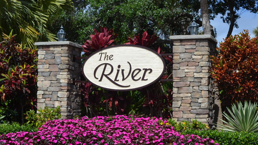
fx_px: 335
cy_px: 82
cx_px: 121
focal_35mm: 49
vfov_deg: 24.4
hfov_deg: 42.1
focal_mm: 26
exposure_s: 1/320
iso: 100
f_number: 9
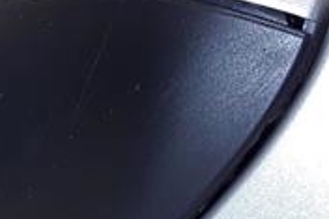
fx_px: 968
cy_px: 258
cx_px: -187
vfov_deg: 12.6
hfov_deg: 17.1
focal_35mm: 106
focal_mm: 2.91
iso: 40
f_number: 1.9
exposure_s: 1/126
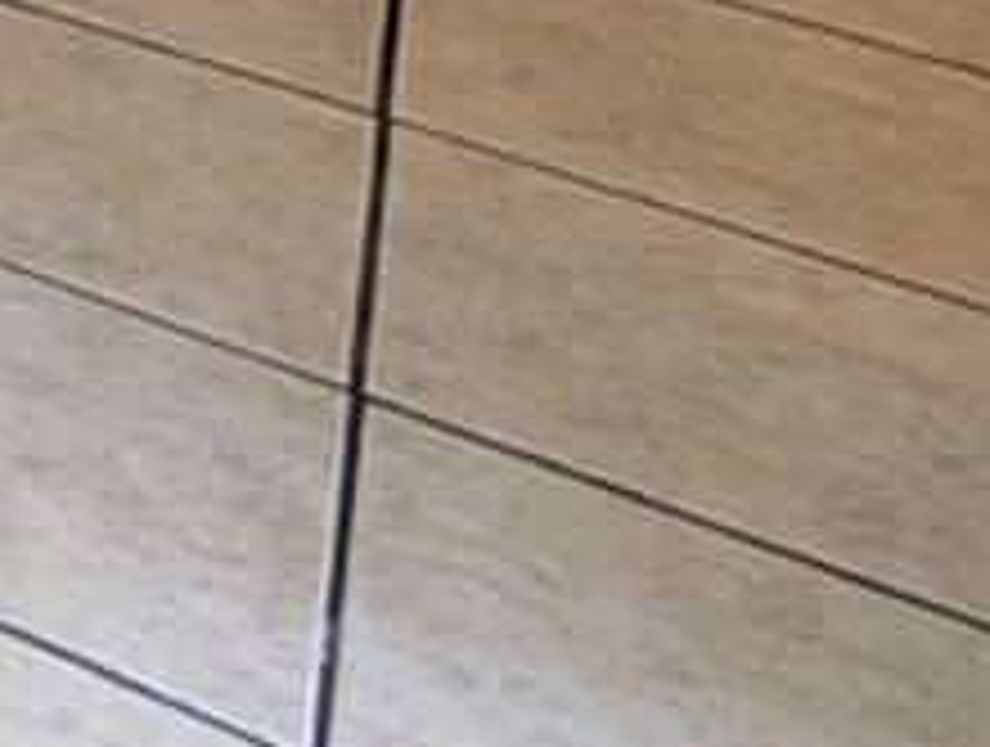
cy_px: -1310
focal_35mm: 87
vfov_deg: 11.8
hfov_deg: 10.4
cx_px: -2250
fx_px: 2494
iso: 134
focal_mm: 2.02
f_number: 1.7
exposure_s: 1/44.8
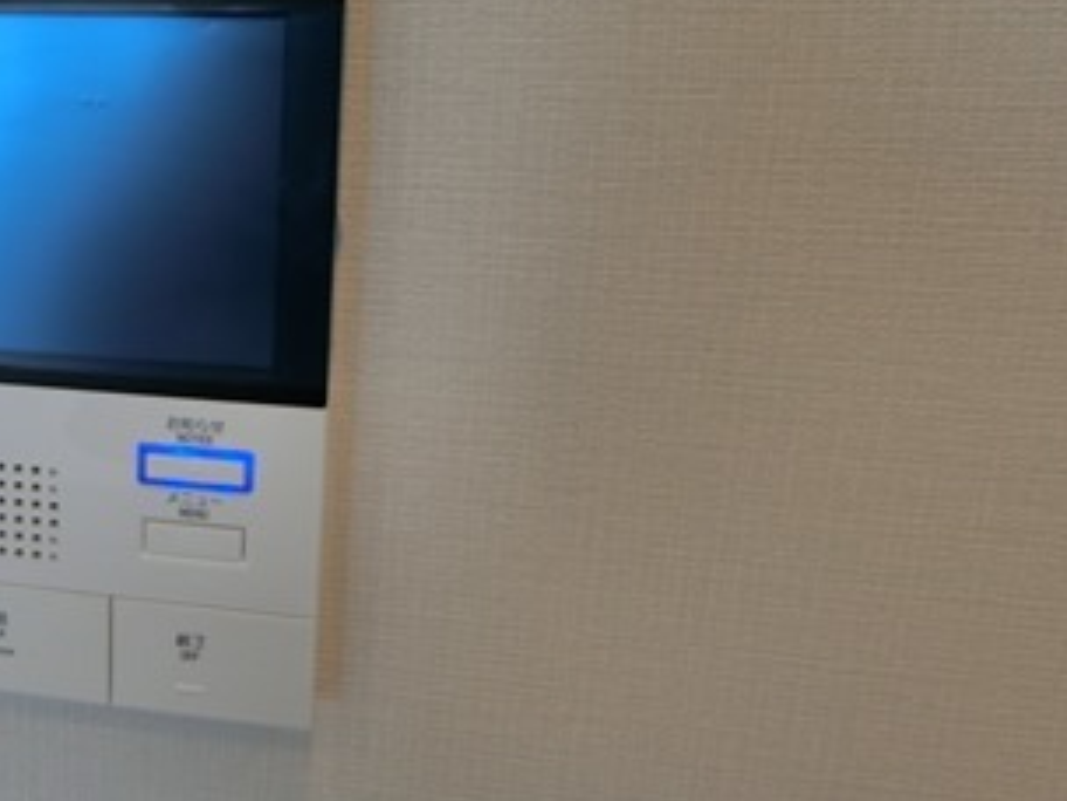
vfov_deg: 35.5
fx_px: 1233
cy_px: 253
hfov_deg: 42.7
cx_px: 98
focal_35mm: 40
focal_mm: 4.06
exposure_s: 1/125
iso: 80
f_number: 2.7
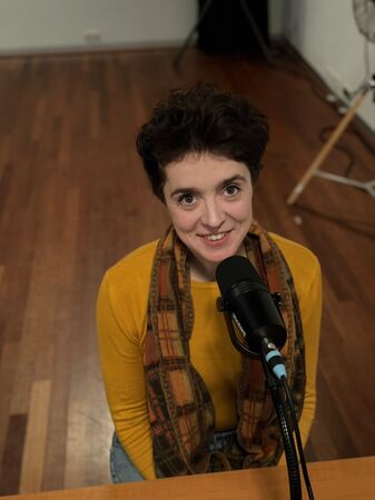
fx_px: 694
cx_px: 188
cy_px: 250
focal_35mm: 48
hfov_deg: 30.2
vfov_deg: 39.7
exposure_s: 1/24
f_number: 1.78
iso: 800
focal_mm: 6.76
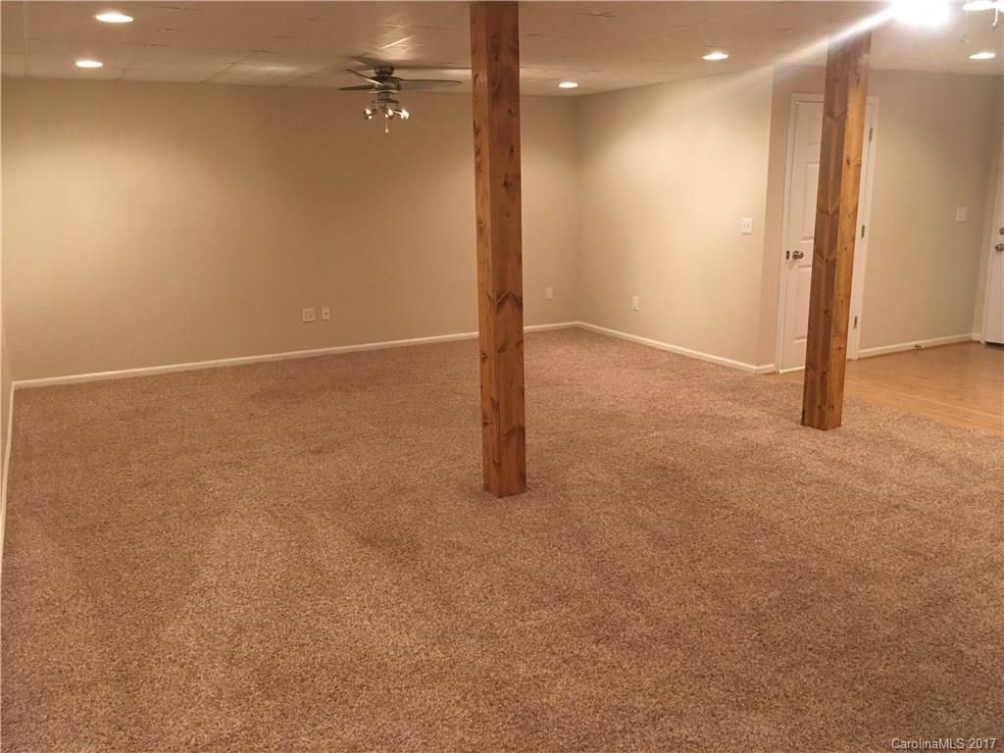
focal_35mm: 29
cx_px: 502
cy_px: 376
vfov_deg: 48.2
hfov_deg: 61.7
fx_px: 841
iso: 125
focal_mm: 4.15
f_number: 2.2
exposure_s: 1/30
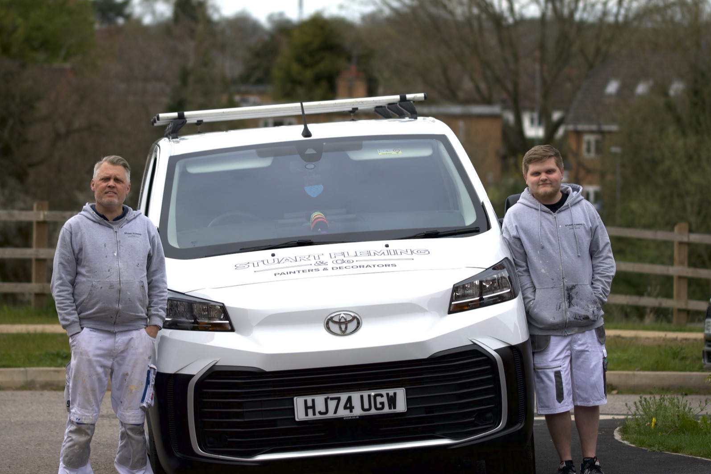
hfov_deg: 9.8
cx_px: 357
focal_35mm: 211
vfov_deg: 6.5
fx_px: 4167
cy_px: 237
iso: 125
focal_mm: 105
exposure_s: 1/2000
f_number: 2.8
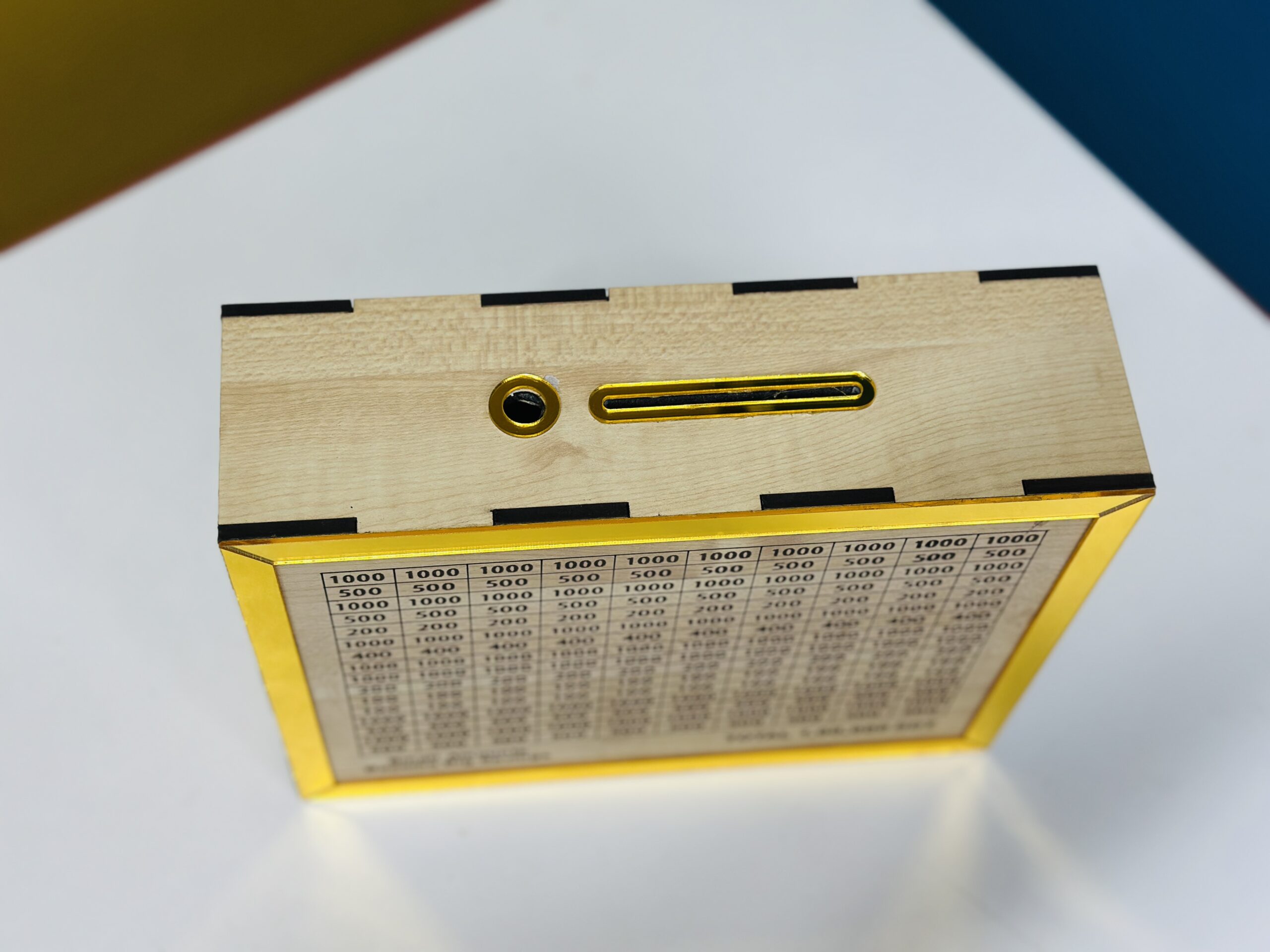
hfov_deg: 39.7
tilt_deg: -60.9
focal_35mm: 48
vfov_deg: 30.3
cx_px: 635
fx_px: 1761
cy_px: 476
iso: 125
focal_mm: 6.86
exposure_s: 1/100
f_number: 1.78
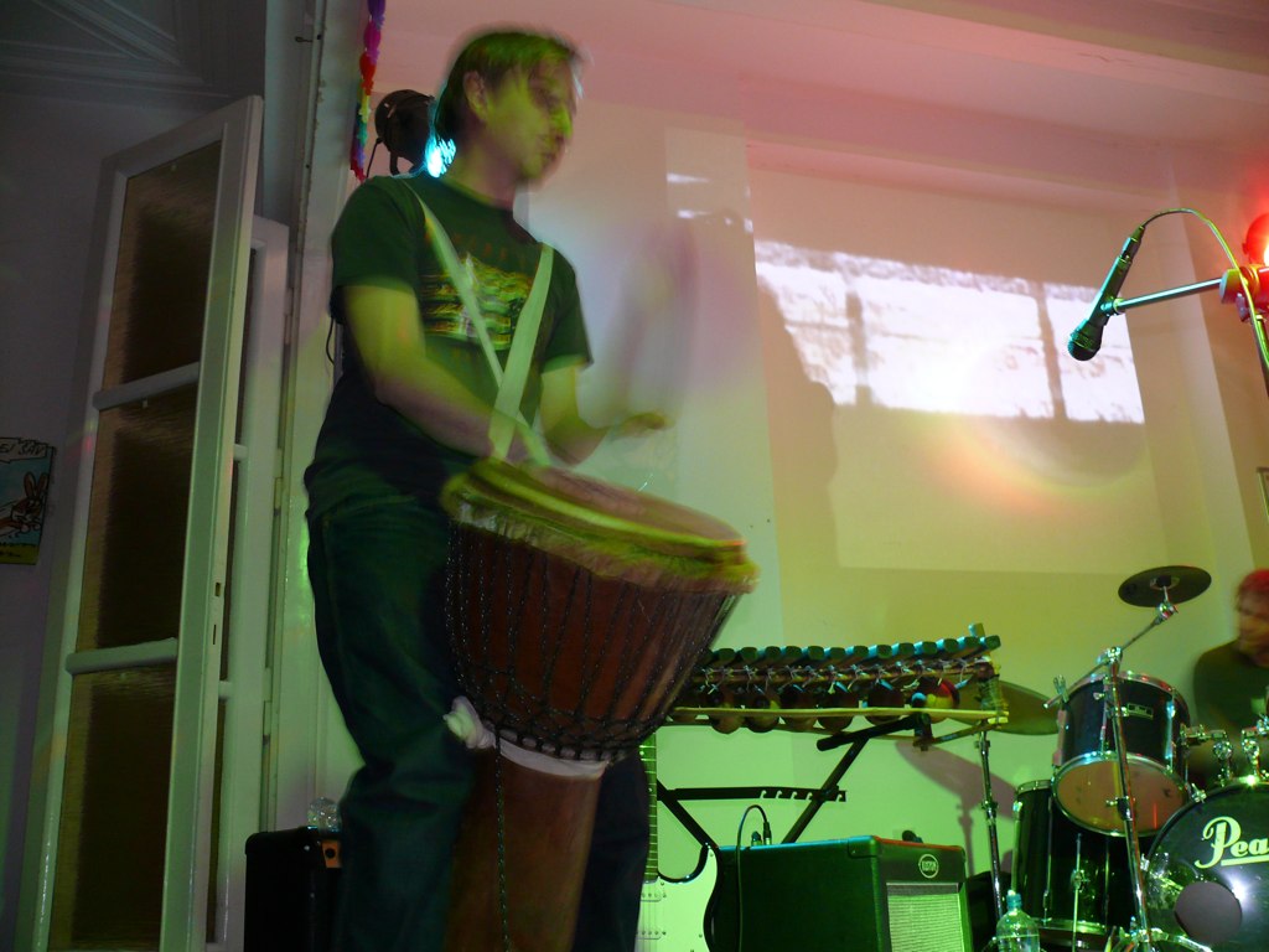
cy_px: 476
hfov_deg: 52.6
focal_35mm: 35
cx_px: 634
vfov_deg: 40.7
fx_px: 1283
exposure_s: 1/6
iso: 200
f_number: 3.2
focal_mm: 7.4
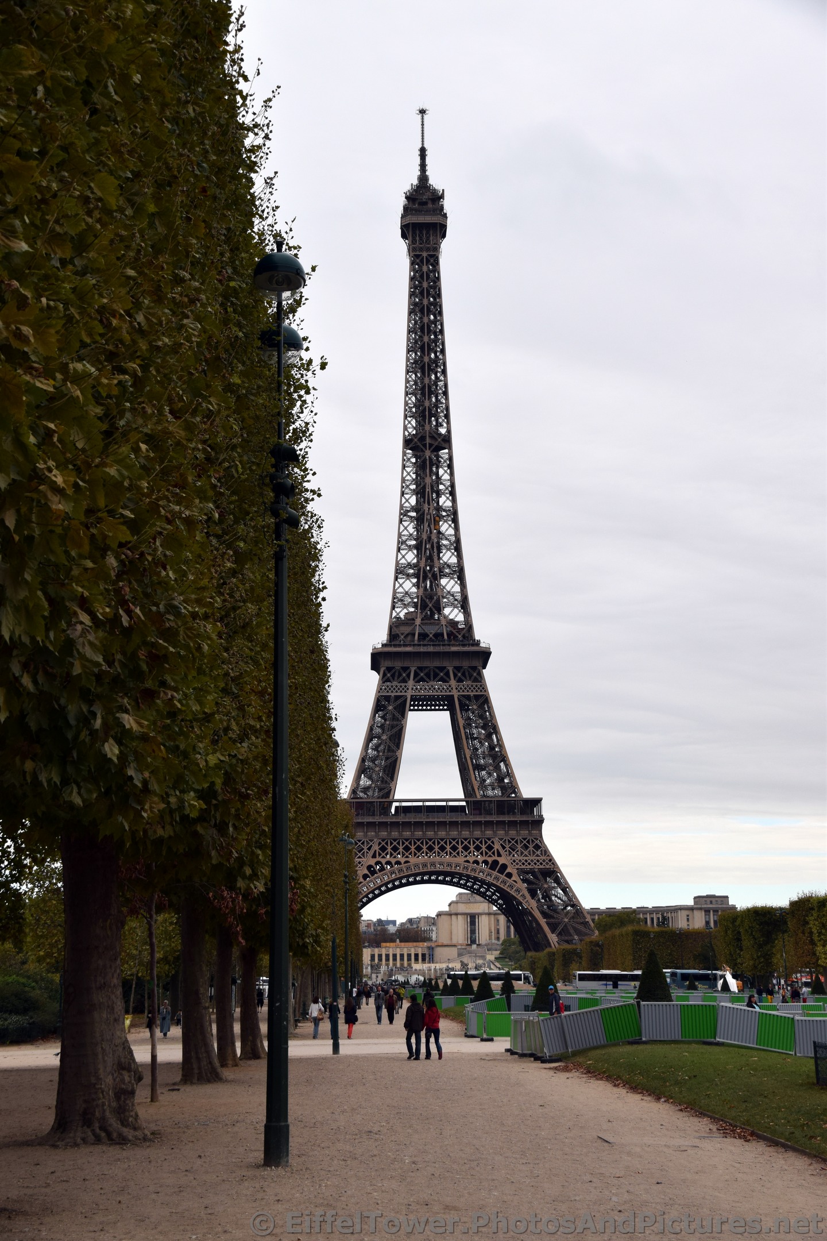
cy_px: 620
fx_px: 1964
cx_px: 414
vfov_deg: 35.1
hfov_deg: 23.8
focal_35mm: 57
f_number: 9
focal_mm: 38
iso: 200
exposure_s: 1/320
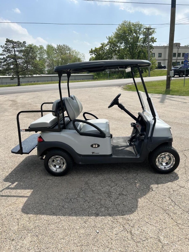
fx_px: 189
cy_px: 126
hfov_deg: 53.1
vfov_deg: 67.3
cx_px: 94
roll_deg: +1.5
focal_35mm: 26
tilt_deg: -14.3
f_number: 1.5
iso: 50
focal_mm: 5.7
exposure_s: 1/3968
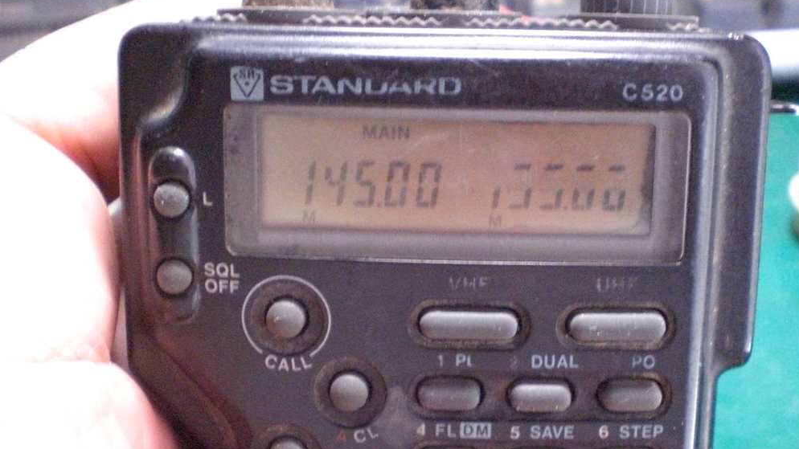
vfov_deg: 23.9
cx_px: 456
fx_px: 1059
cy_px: 248
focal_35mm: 50
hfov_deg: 41.2
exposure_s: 1/25
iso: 800
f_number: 3.1
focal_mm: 6.3
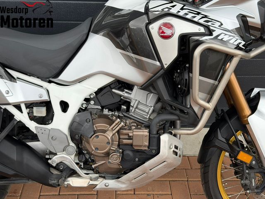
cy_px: 100
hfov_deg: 39.7
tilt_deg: -29.2
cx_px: 132
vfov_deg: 30.3
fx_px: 367
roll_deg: -0.8
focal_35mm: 48
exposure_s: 1/962
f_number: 1.78
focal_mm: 6.76
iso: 64
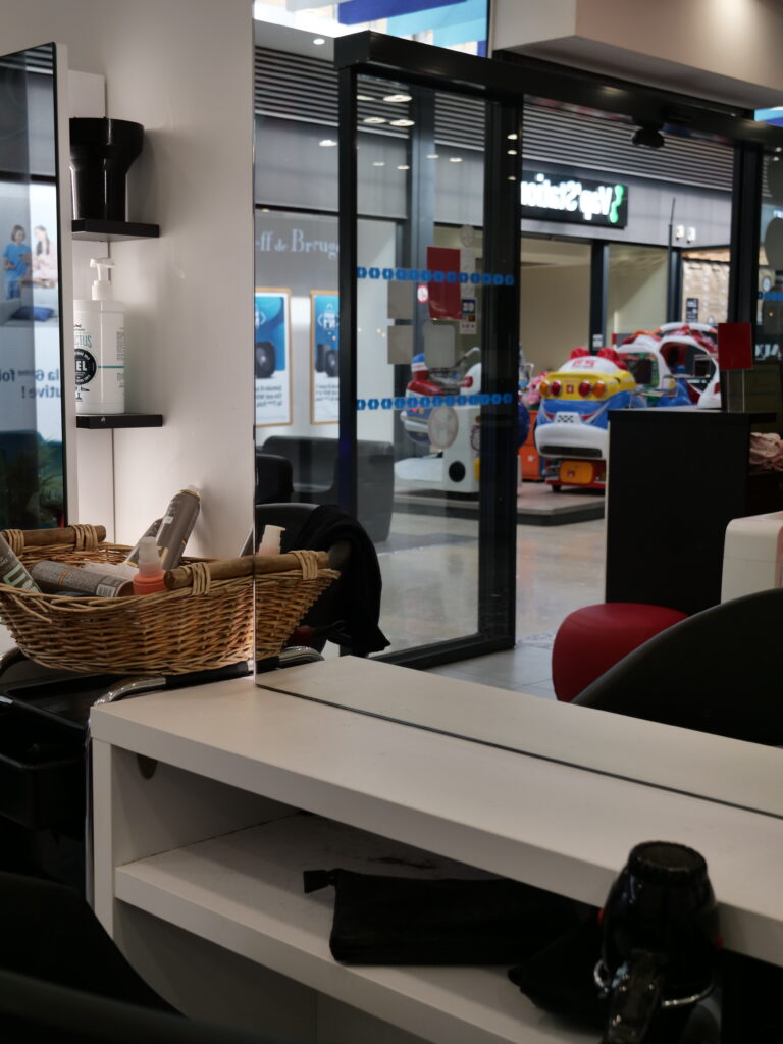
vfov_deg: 41.2
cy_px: 522
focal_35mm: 46
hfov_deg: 31.5
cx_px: 392
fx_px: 1387
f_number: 4
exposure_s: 1/125
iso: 200
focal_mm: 23
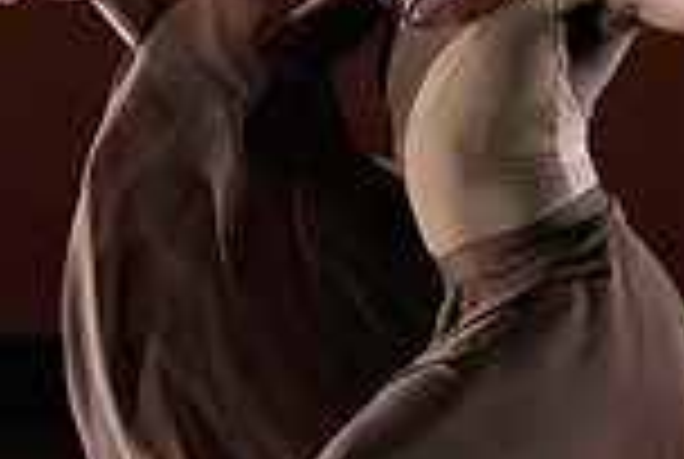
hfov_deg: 1.4
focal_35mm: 1422
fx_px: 27071
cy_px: 84
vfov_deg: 1.0
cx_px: 429
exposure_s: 1/400
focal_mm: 300
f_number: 5.6
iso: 20000
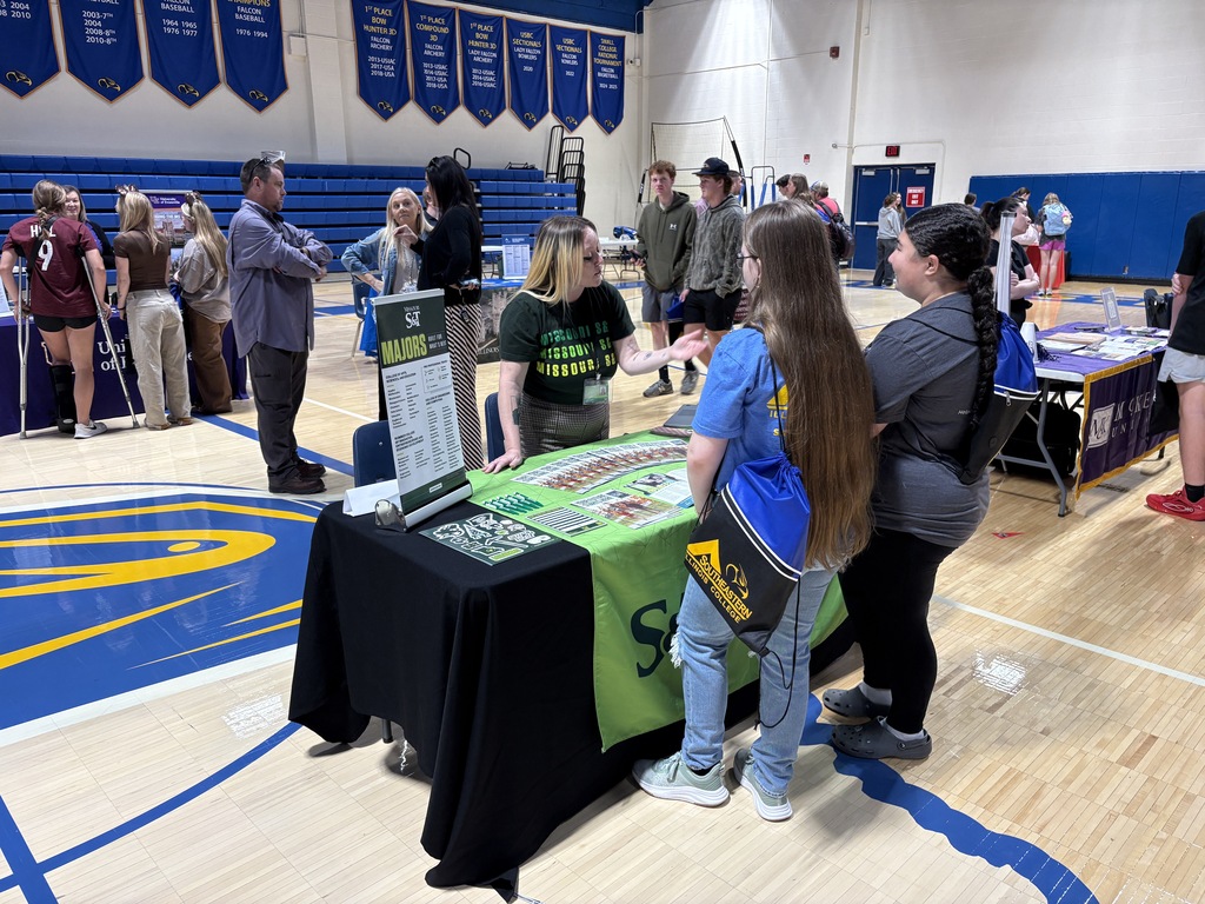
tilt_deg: -14.5
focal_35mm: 26
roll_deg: +0.0
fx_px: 905
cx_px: 602
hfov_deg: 67.3
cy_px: 452
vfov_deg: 53.1
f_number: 1.6
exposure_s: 1/66
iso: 125
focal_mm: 5.96
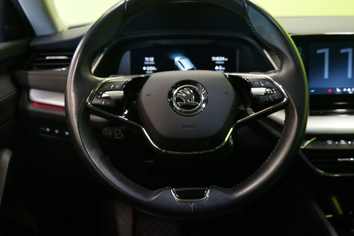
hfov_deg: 55.8
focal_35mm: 34
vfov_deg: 38.8
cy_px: 103
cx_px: 184
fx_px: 334
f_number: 5
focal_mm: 30
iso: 1250
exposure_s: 1/20
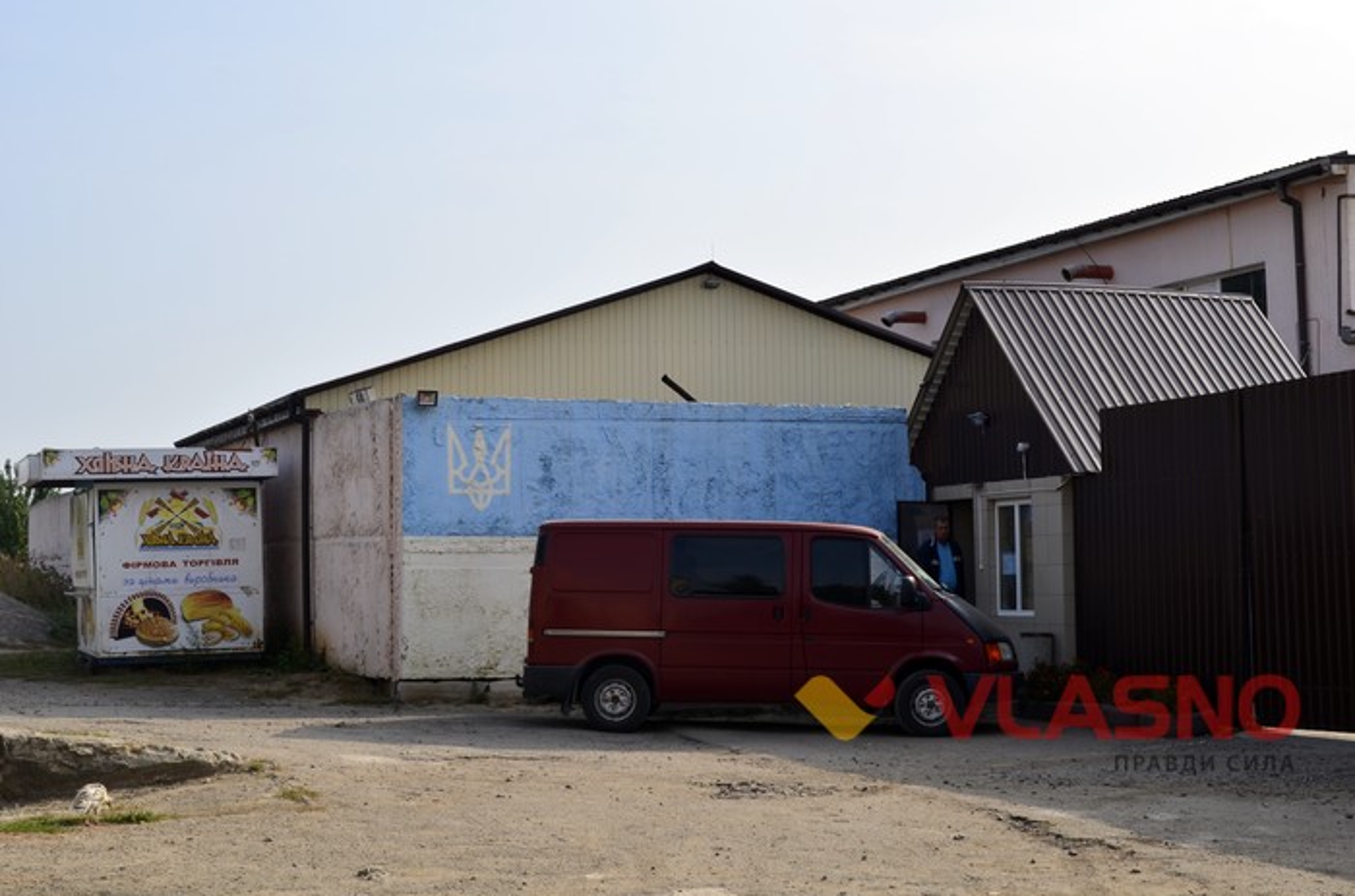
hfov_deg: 35.1
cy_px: 448
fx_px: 2140
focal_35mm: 57
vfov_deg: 23.7
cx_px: 678
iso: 100
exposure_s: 1/125
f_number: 11
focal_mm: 38
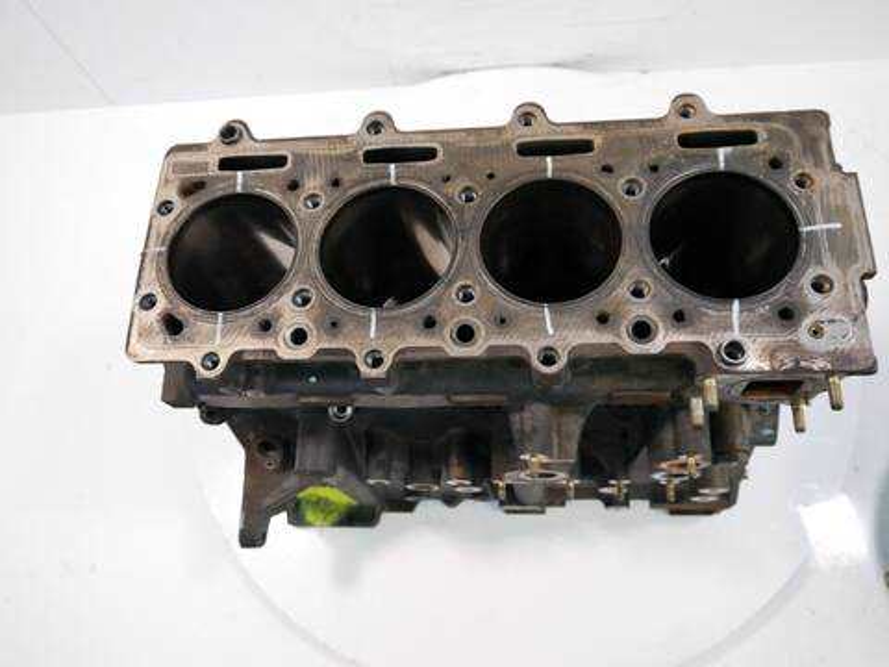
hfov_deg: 60.0
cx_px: 444
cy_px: 334
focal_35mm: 30
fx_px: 770
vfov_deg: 46.8
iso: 1250
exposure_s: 1/125
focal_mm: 15
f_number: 3.5
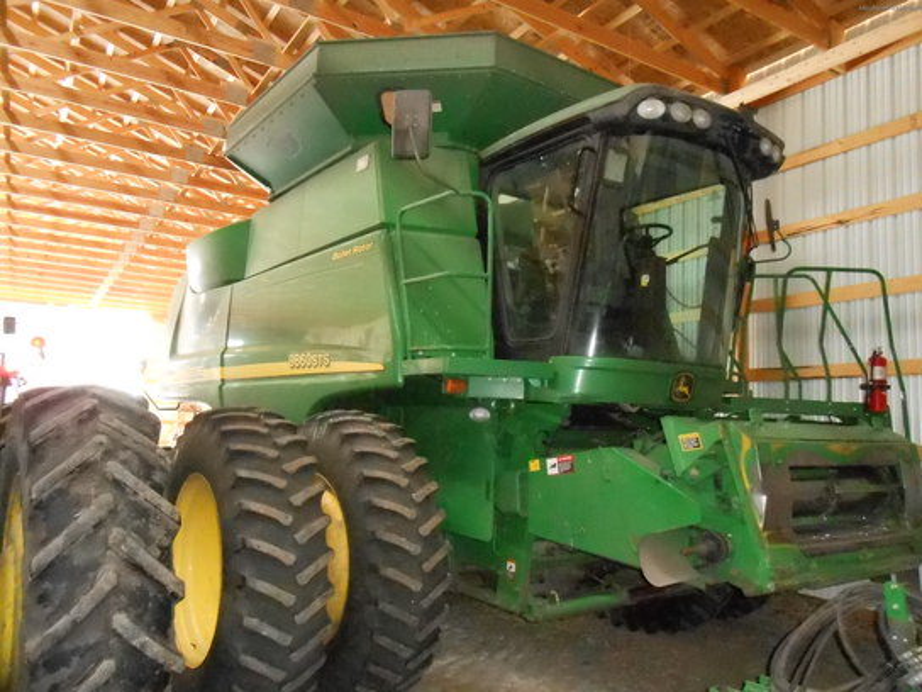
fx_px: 693
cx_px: 461
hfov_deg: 67.3
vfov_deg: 53.1
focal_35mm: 26
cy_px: 346
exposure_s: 1/25
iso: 1600
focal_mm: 4.6
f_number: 3.5
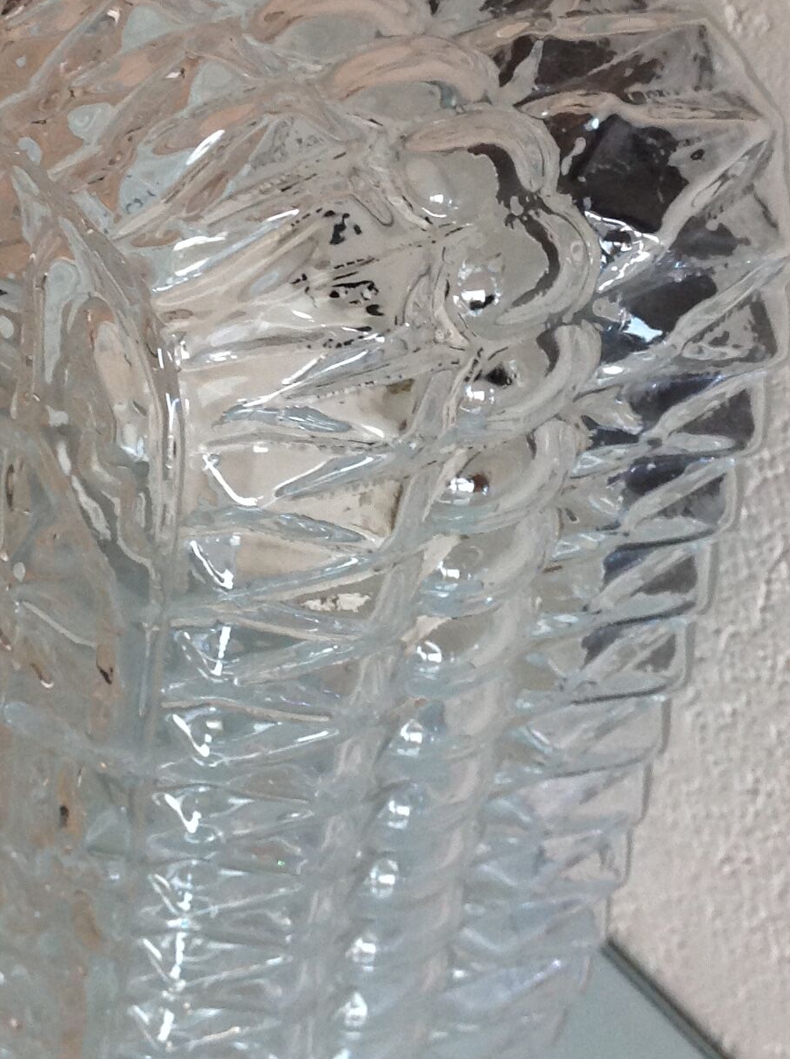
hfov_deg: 19.5
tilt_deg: -33.9
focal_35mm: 75
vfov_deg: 25.8
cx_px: 229
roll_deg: -7.1
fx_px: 2289
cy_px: 287
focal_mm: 4.28
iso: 125
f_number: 2.4
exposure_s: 1/15
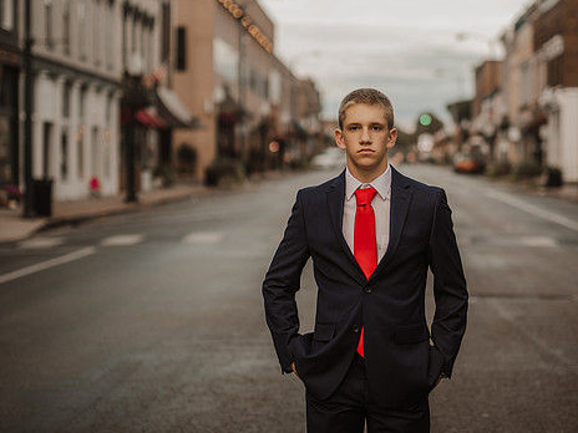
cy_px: 225
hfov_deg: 21.8
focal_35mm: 90
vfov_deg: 16.4
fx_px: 1503
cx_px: 301
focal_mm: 50
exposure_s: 1/320
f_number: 1.4
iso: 100
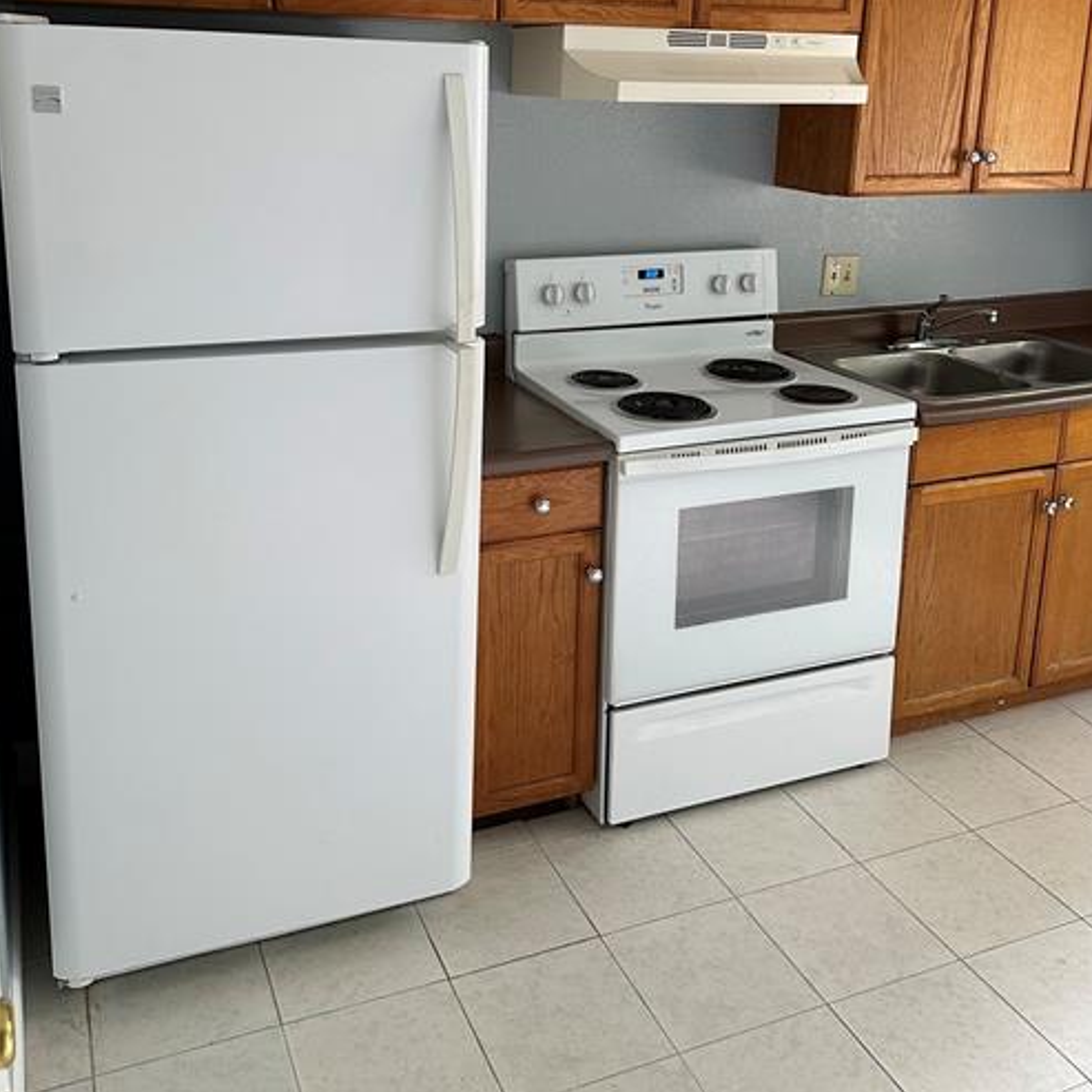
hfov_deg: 49.7
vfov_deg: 48.7
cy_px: 348
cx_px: 548
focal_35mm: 33
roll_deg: -1.7
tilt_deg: -12.5
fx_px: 1178
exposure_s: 1/60
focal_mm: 6.86
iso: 160
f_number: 1.78
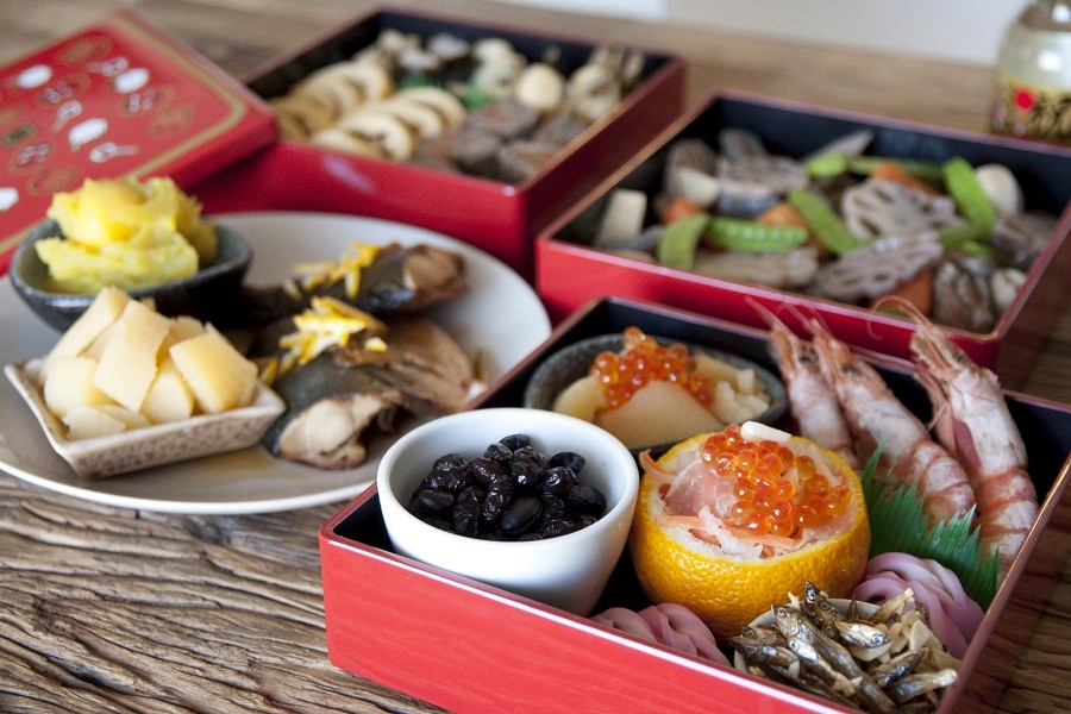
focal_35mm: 60
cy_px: 357
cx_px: 536
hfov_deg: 33.4
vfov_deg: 22.6
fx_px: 1785
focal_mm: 40
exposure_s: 1/80
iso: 800
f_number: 3.8
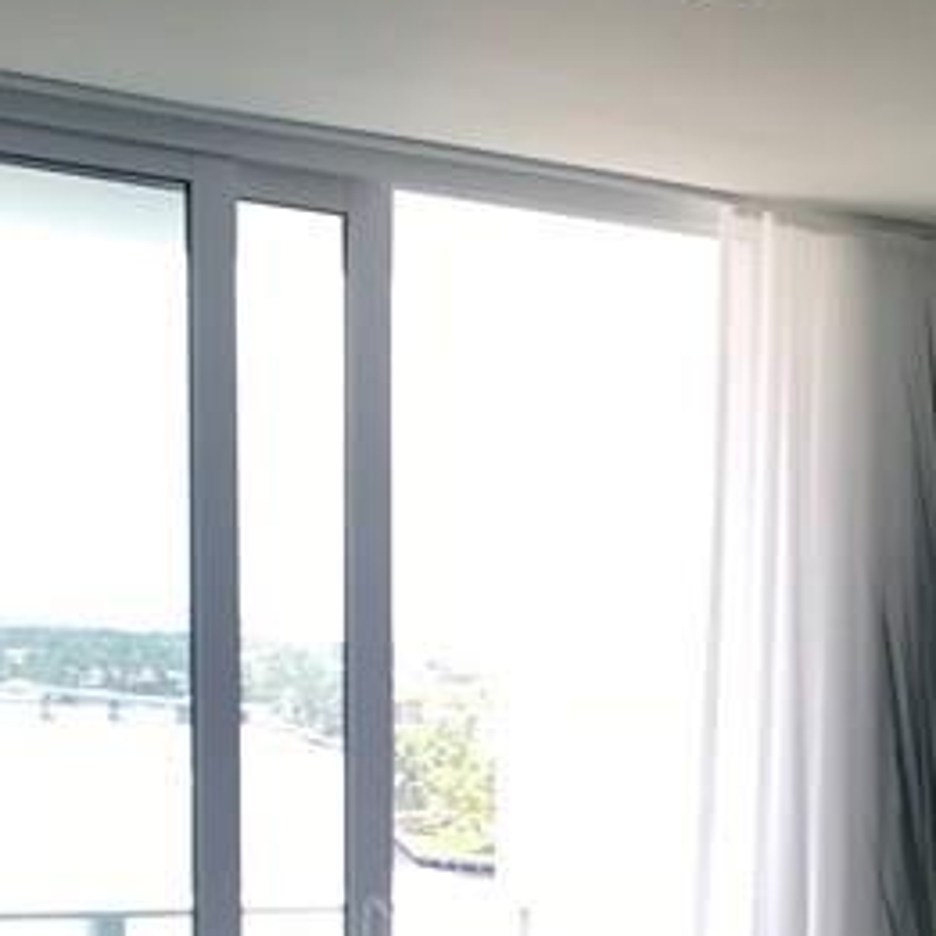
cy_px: 1158
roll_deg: -2.1
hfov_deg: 16.5
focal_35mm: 97
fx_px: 2967
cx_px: 1370
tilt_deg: -9.1
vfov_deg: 17.0
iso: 20
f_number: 1.8
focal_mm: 3.99
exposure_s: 1/120
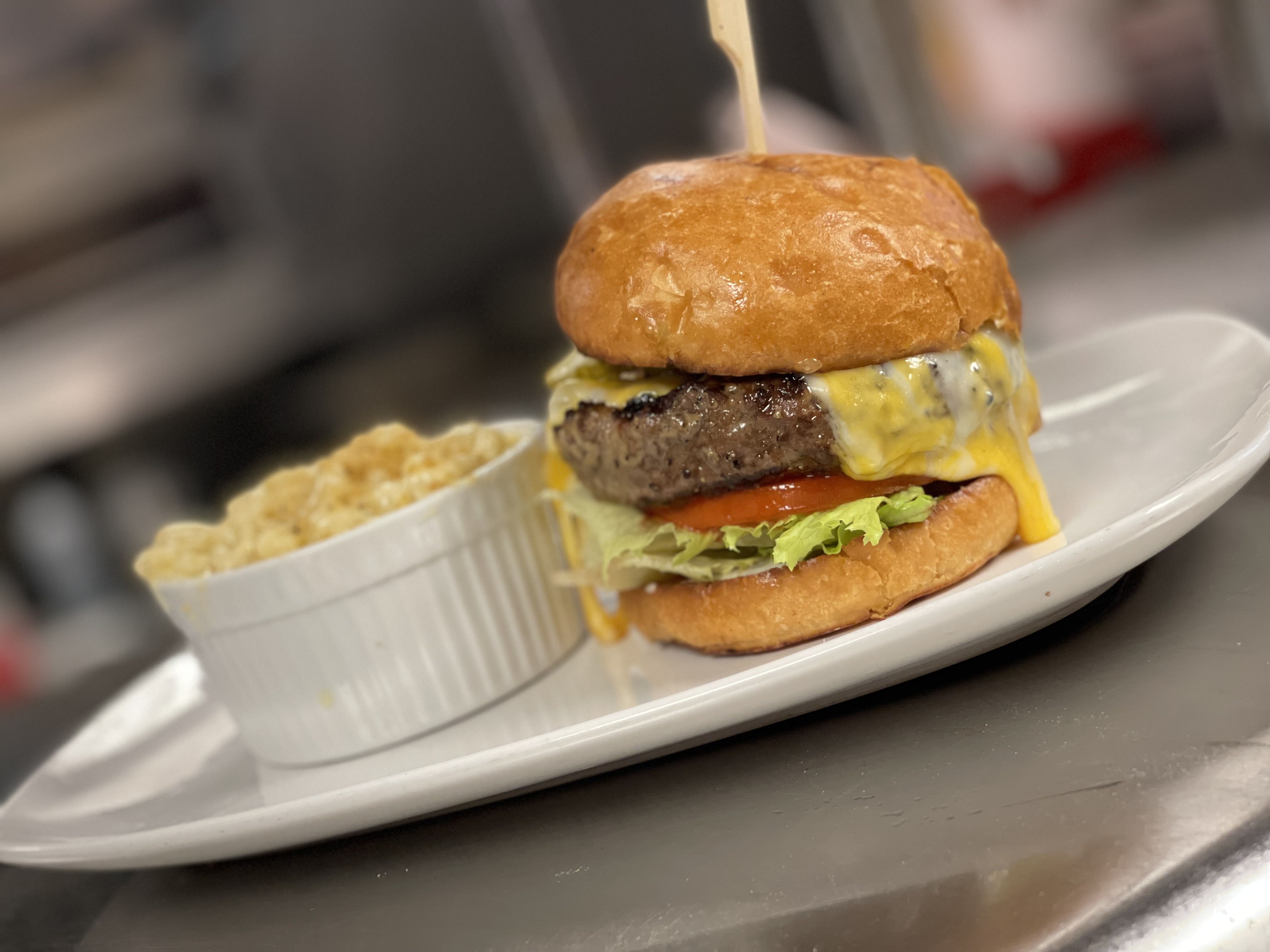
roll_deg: +20.5
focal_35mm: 64
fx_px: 2348
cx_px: 635
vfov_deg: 22.9
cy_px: 476
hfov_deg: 30.3
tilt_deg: -10.2
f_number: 2.2
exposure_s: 1/32
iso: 200
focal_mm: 7.5
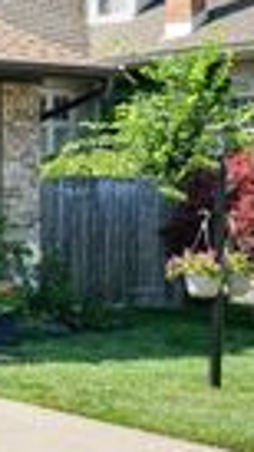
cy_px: 213
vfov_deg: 20.0
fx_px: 1282
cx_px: -383
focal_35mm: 107
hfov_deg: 9.8
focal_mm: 28
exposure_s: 1/100
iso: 100
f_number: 7.1
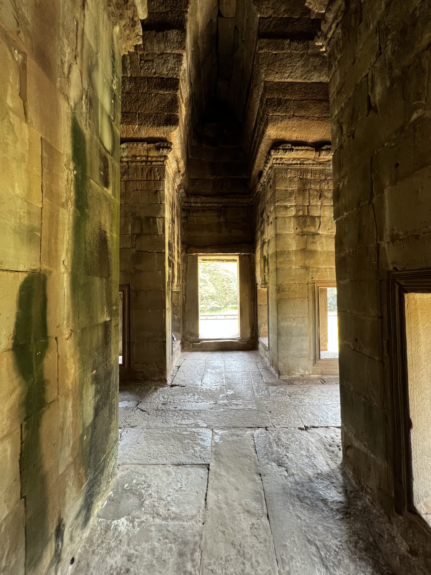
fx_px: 216
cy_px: 288
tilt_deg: +0.5
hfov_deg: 89.9
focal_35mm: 13
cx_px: 216
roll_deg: +1.5
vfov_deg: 106.2
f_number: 1.8
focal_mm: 1.57
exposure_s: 1/99
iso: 160
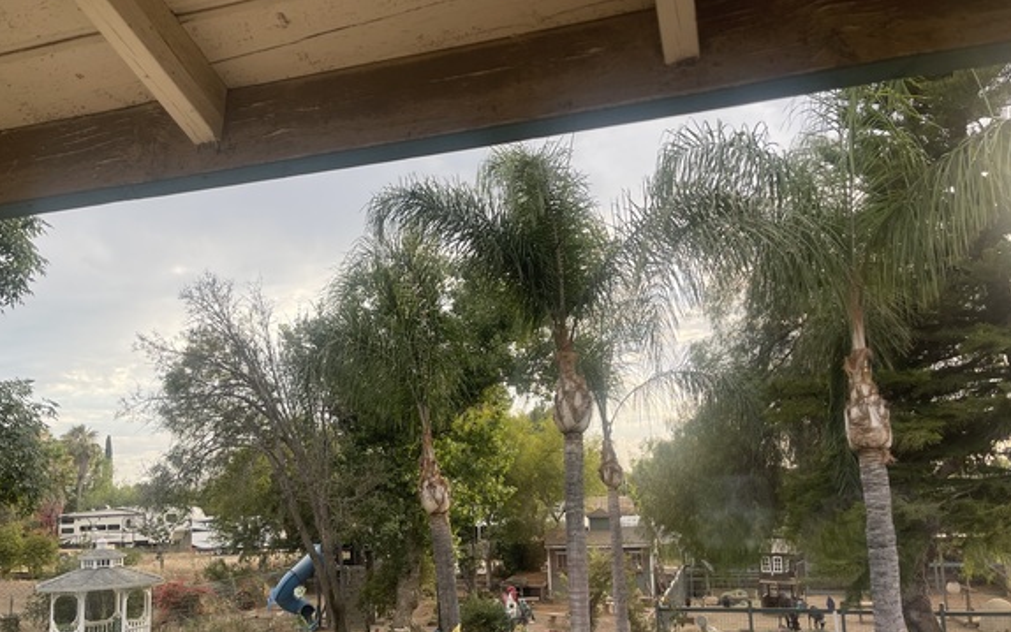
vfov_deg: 39.3
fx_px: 882
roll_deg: +1.9
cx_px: 468
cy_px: 384
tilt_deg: +6.2
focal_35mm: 32
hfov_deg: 59.6
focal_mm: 5.1
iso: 50
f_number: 1.6
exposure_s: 1/713
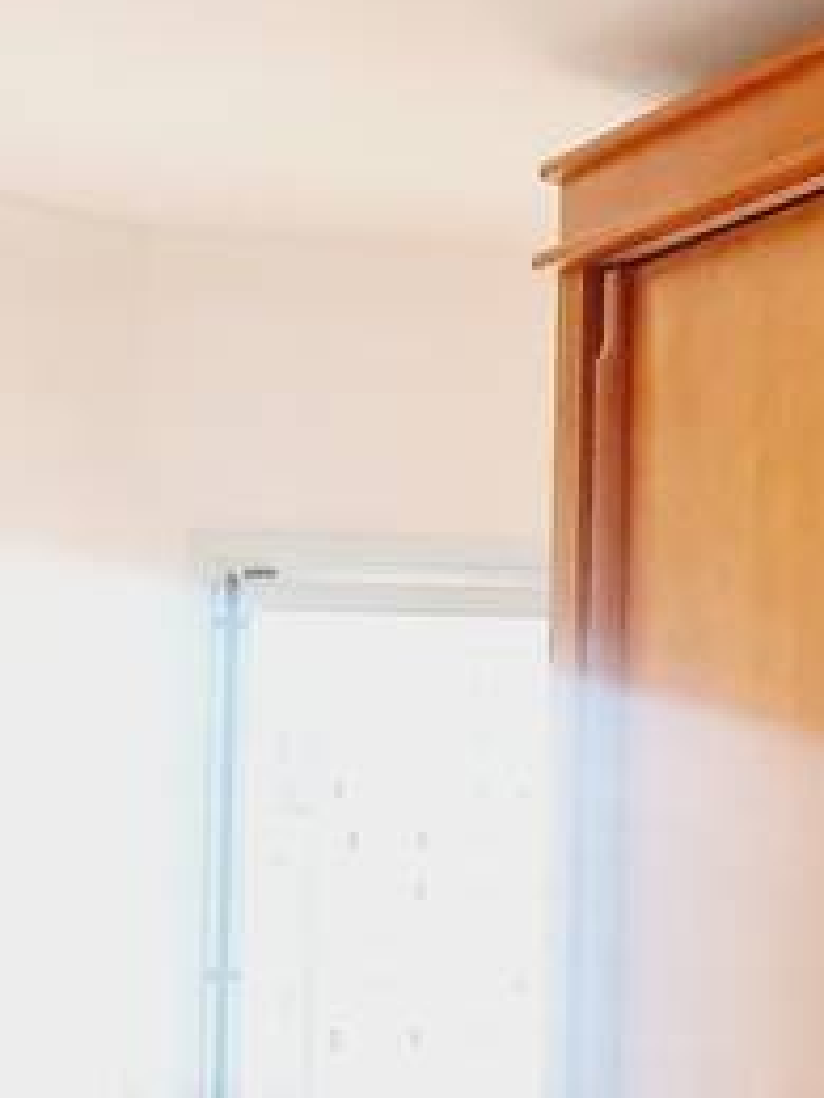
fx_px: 1714
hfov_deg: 20.3
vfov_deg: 34.6
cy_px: 849
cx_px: 1432
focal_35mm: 54
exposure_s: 1/60
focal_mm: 2.2
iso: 320
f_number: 2.2
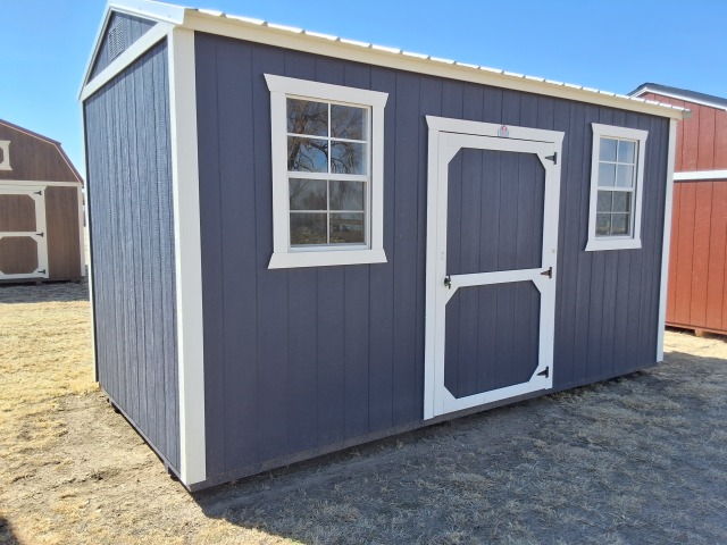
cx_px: 364
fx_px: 588
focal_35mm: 28
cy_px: 272
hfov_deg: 63.4
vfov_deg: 49.7
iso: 32
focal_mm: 2.91
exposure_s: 1/1215
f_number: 1.9
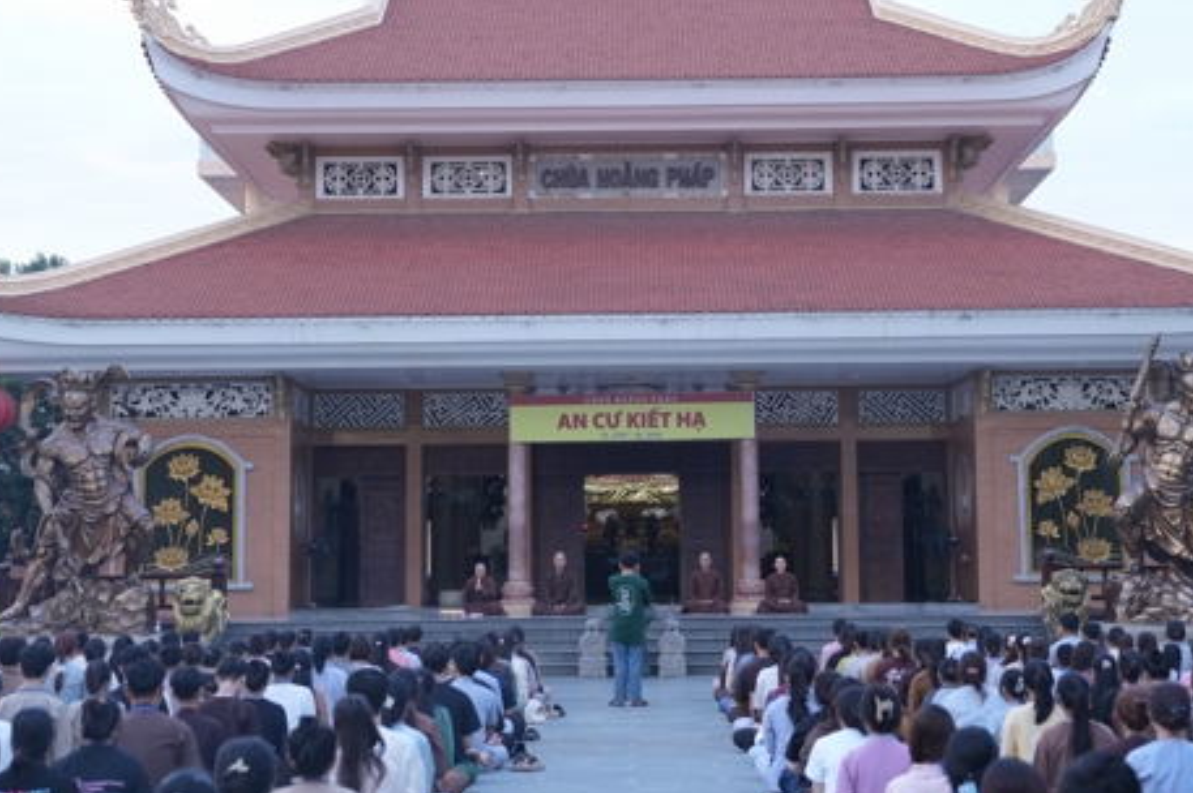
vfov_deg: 18.4
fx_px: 2450
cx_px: 642
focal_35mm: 74
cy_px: 330
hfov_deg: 27.4
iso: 1250
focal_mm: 52
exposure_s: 1/160
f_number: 3.2
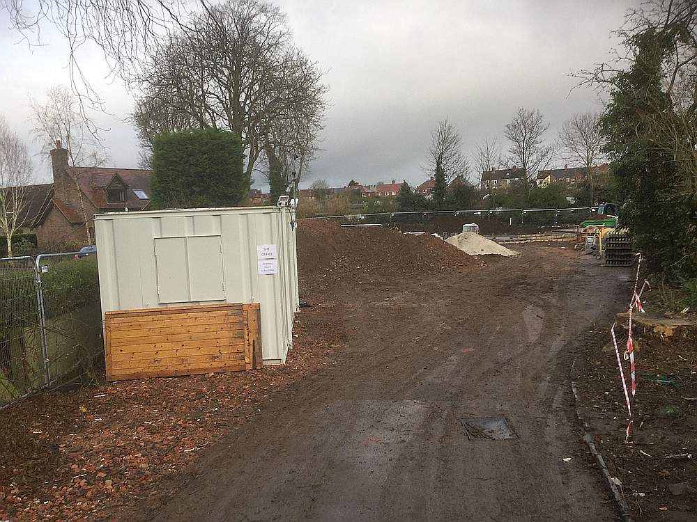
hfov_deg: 58.4
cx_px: 348
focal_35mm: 31
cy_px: 261
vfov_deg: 45.4
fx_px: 624
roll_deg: +3.7
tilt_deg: -8.1
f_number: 2.4
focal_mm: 3.3
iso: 25
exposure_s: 1/167
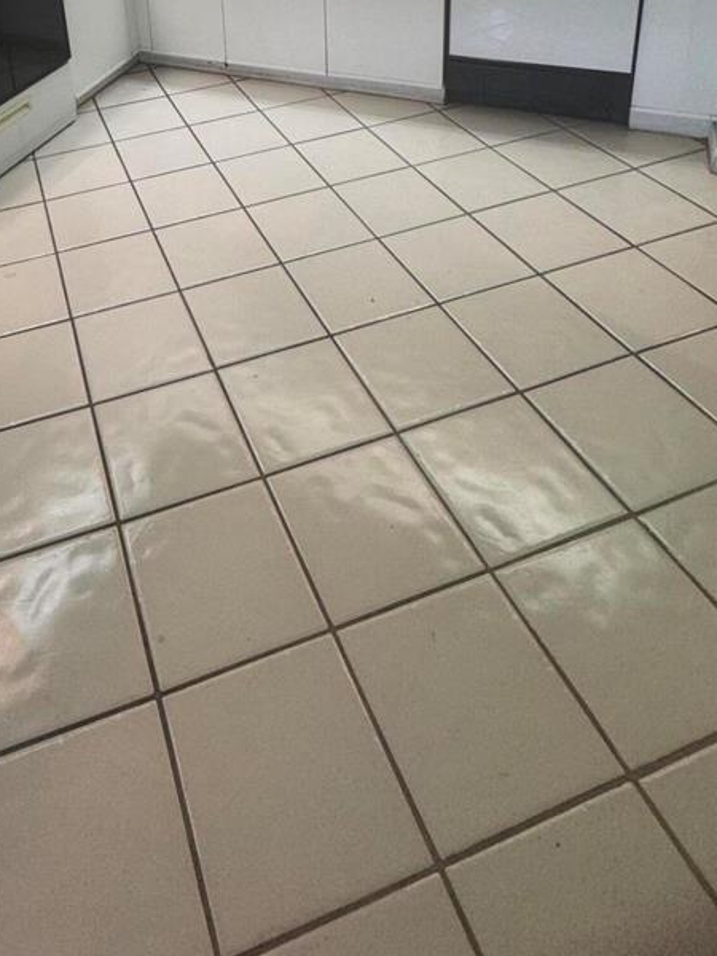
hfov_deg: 47.4
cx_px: 159
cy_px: 25
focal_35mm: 28
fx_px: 773
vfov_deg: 52.2
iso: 125
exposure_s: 1/120
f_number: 2.2
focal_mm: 2.22
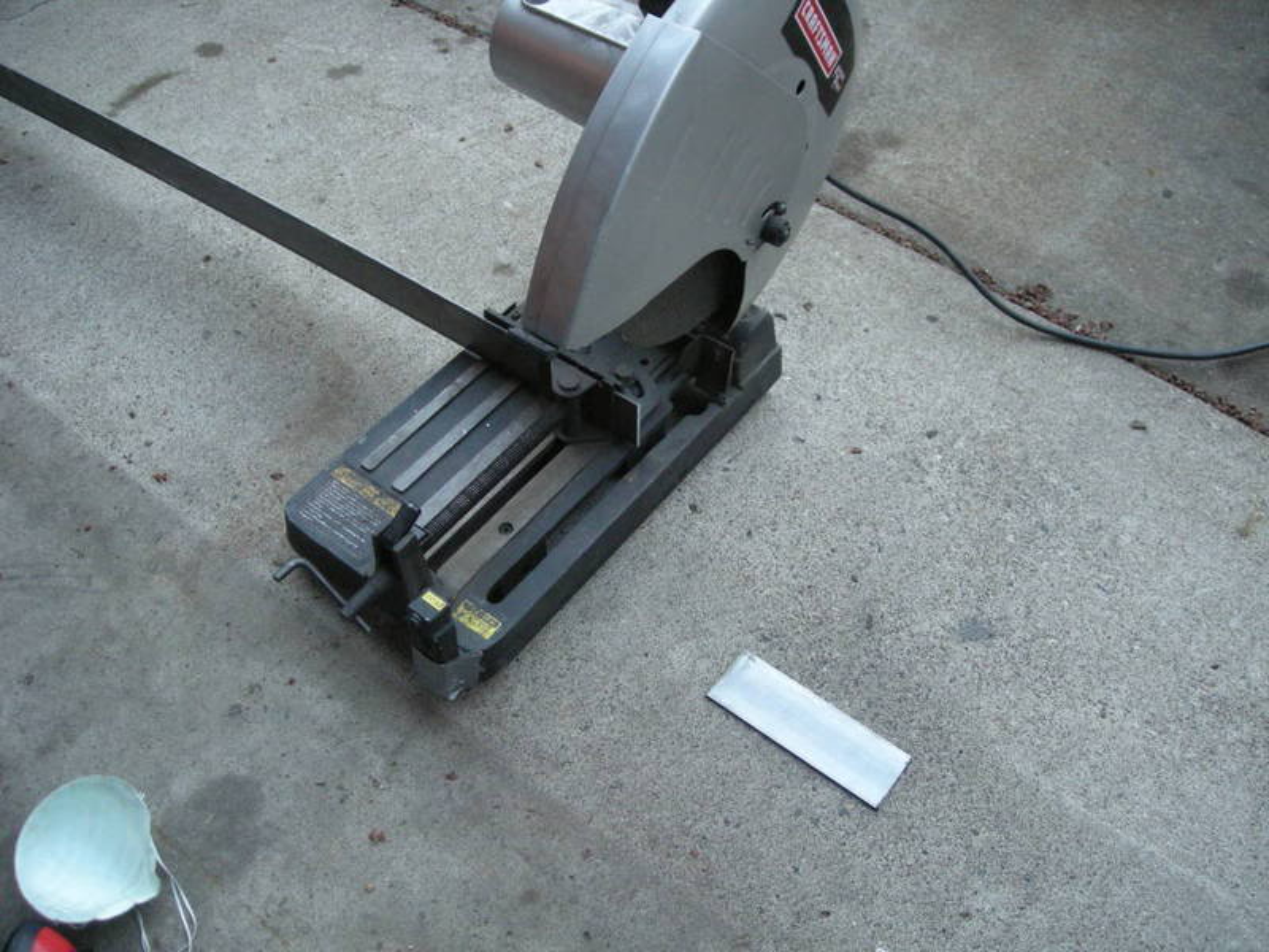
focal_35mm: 35
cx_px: 634
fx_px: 1283
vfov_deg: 40.7
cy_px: 476
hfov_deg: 52.6
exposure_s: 1/63.3
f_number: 2.8
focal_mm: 5.7
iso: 276
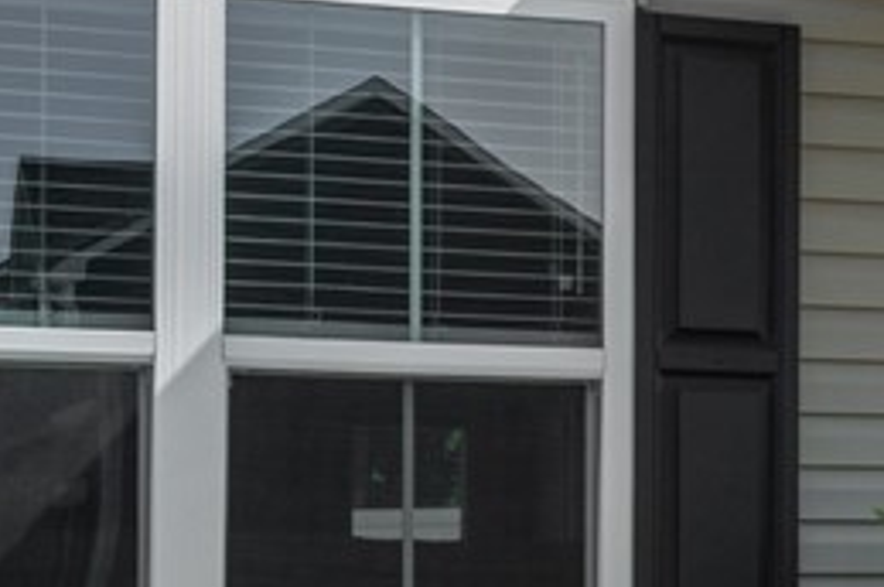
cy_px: 647
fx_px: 3090
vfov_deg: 10.7
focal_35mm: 126
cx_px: 993
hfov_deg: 15.8
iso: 250
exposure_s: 1/160
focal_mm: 20
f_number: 9
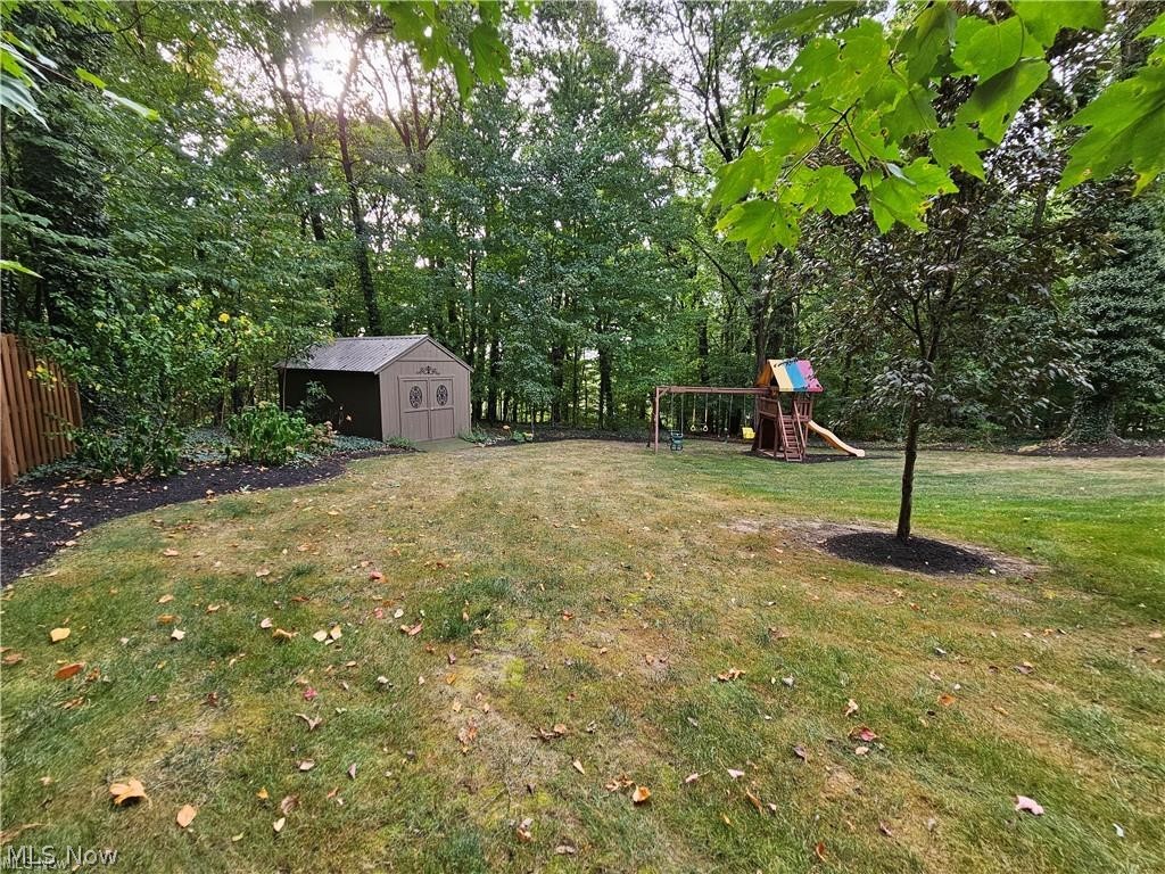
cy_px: 437
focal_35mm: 13
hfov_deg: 106.2
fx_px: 438
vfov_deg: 89.9
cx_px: 582
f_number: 2.2
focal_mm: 2.2
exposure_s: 1/120
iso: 64
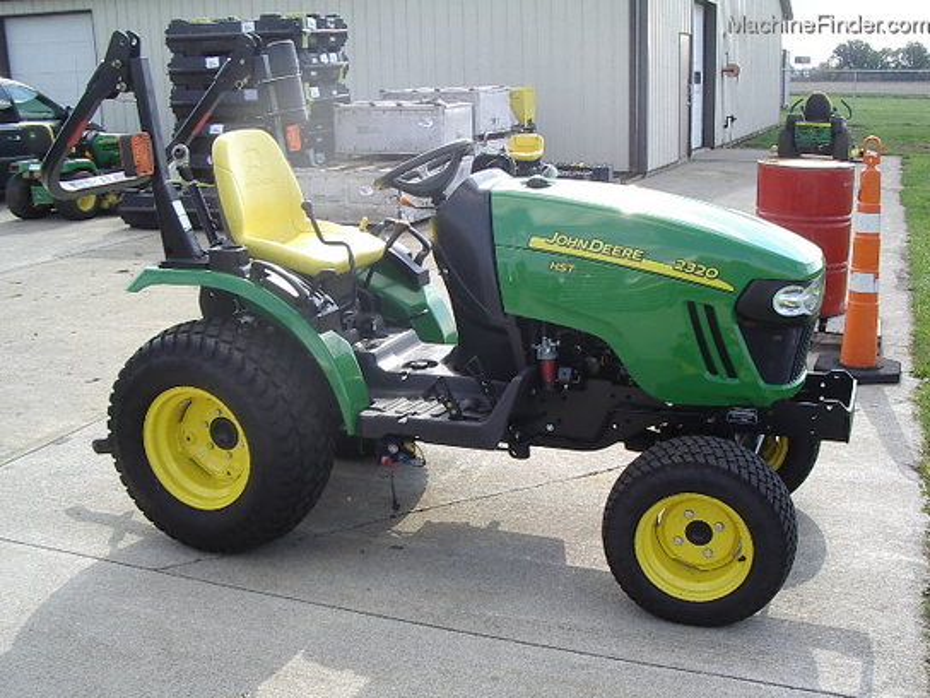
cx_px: 465
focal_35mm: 38
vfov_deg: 37.7
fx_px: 1021
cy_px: 349
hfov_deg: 49.0
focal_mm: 5.8
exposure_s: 1/100
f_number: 4.8
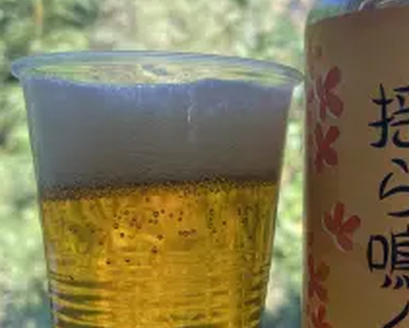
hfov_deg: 38.1
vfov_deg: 31.5
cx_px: 287
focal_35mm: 48
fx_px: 581
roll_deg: +3.8
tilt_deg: -3.2
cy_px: 180
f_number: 1.6
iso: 40
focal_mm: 4.2
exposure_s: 1/120
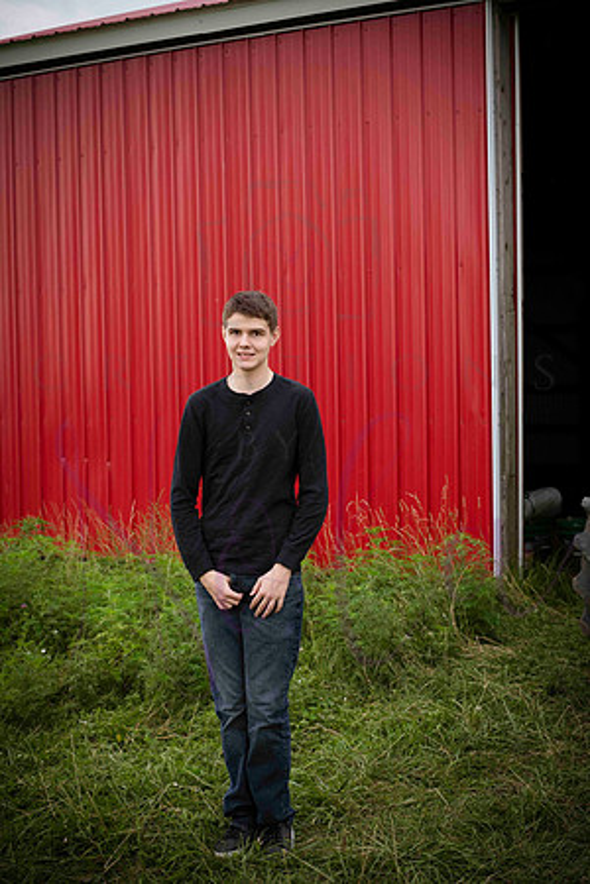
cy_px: 442
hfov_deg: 27.0
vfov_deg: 39.6
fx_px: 1229
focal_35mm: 50
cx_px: 295
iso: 640
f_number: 5.6
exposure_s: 1/320
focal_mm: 50
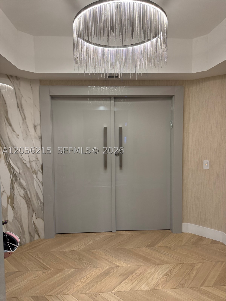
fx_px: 209
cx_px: 113
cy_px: 150
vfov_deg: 71.6
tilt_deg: -2.6
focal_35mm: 24
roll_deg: -1.0
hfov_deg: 56.8
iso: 200
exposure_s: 1/60
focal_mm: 6.76
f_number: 1.78
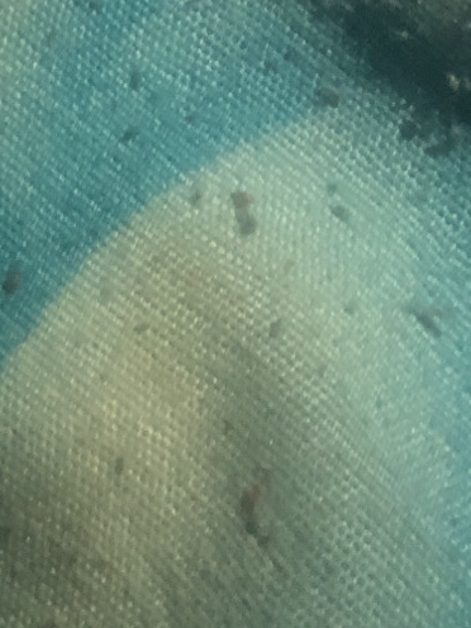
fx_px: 2050
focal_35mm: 113
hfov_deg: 13.0
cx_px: 76
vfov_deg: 16.9
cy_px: -66
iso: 100
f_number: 1.8
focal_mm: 4
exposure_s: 1/12
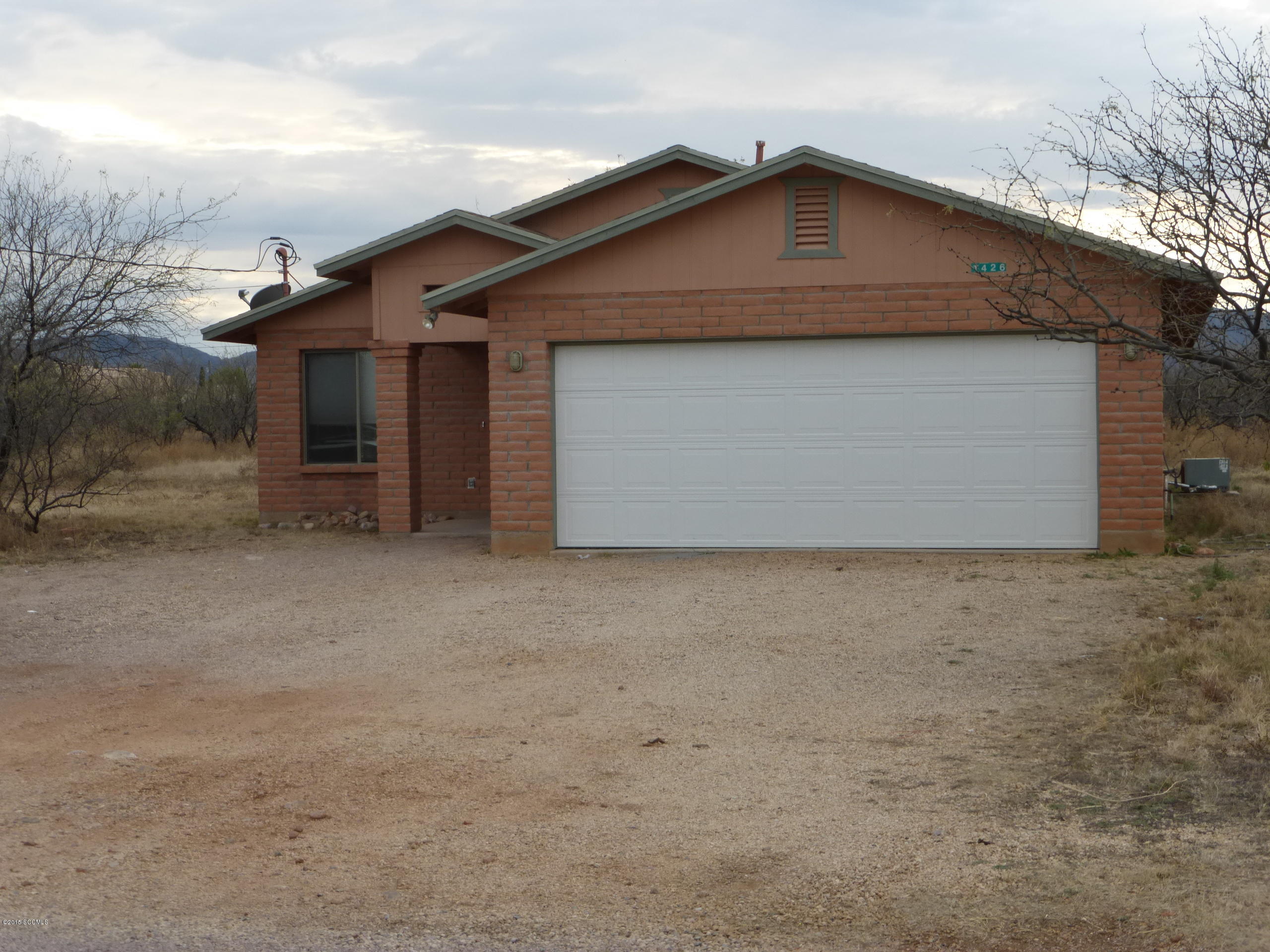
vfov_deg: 25.2
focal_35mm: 58
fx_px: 2128
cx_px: 635
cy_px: 476
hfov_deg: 33.2
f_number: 4.7
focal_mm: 10.3
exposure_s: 1/250
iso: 100
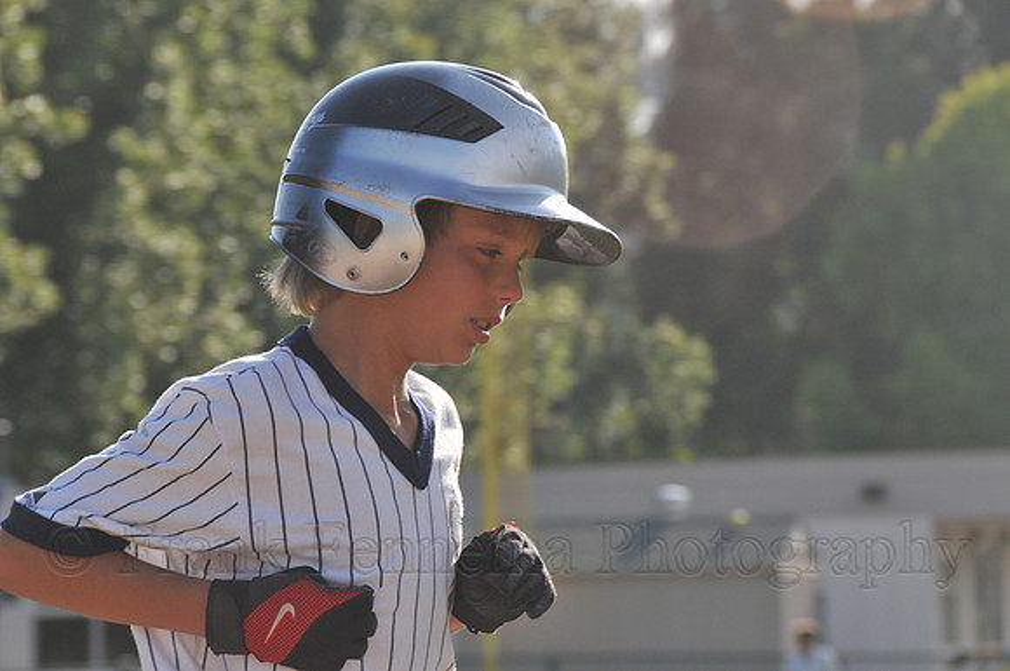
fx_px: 7144
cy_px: 336
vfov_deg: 5.4
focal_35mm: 255
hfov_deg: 8.1
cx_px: 505
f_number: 11
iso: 400
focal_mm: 170
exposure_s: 1/500
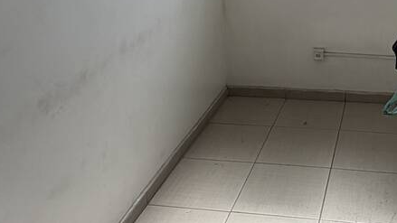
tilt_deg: -1.6
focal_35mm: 50
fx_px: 526
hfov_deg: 40.0
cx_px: 307
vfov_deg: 20.8
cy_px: -101
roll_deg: +1.8
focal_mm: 2.22
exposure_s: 1/275
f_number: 2.2
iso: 50
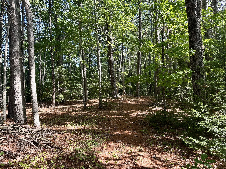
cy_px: 84
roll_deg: +1.8
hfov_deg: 71.6
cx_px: 113
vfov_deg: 56.8
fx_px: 157
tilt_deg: +3.2
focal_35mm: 24
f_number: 1.78
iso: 80
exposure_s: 1/250
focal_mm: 6.86
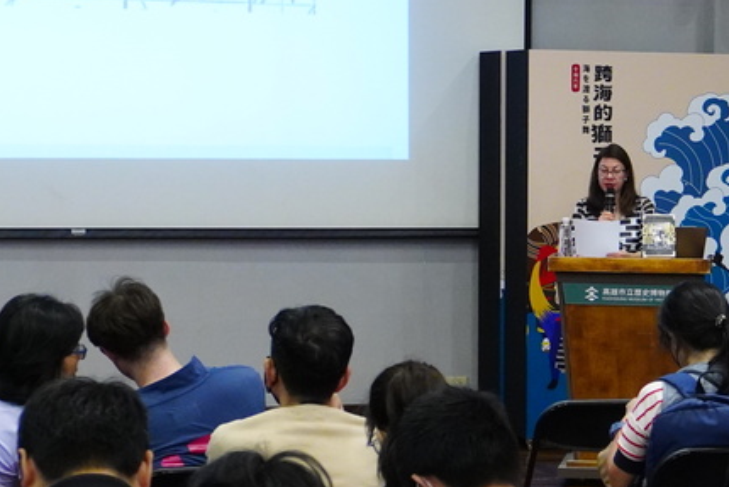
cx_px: 648
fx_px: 2459
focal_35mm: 121
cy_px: 199
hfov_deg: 16.7
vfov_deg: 11.3
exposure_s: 1/50
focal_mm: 29
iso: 2500
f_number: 5.6
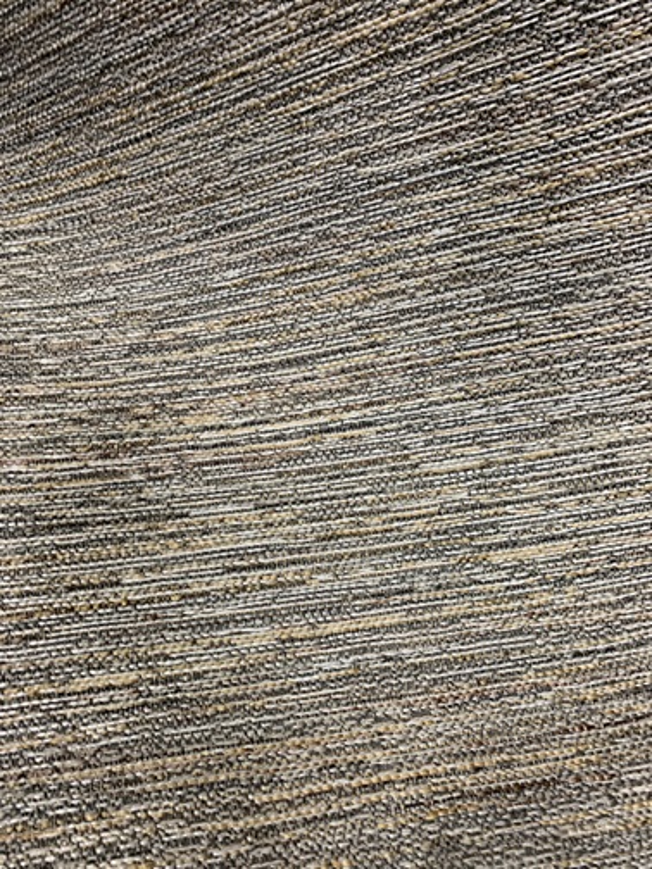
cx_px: 326
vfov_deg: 67.3
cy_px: 434
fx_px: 653
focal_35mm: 26
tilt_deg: -63.4
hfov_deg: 53.1
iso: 80
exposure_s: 1/50
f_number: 1.8
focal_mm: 4.25
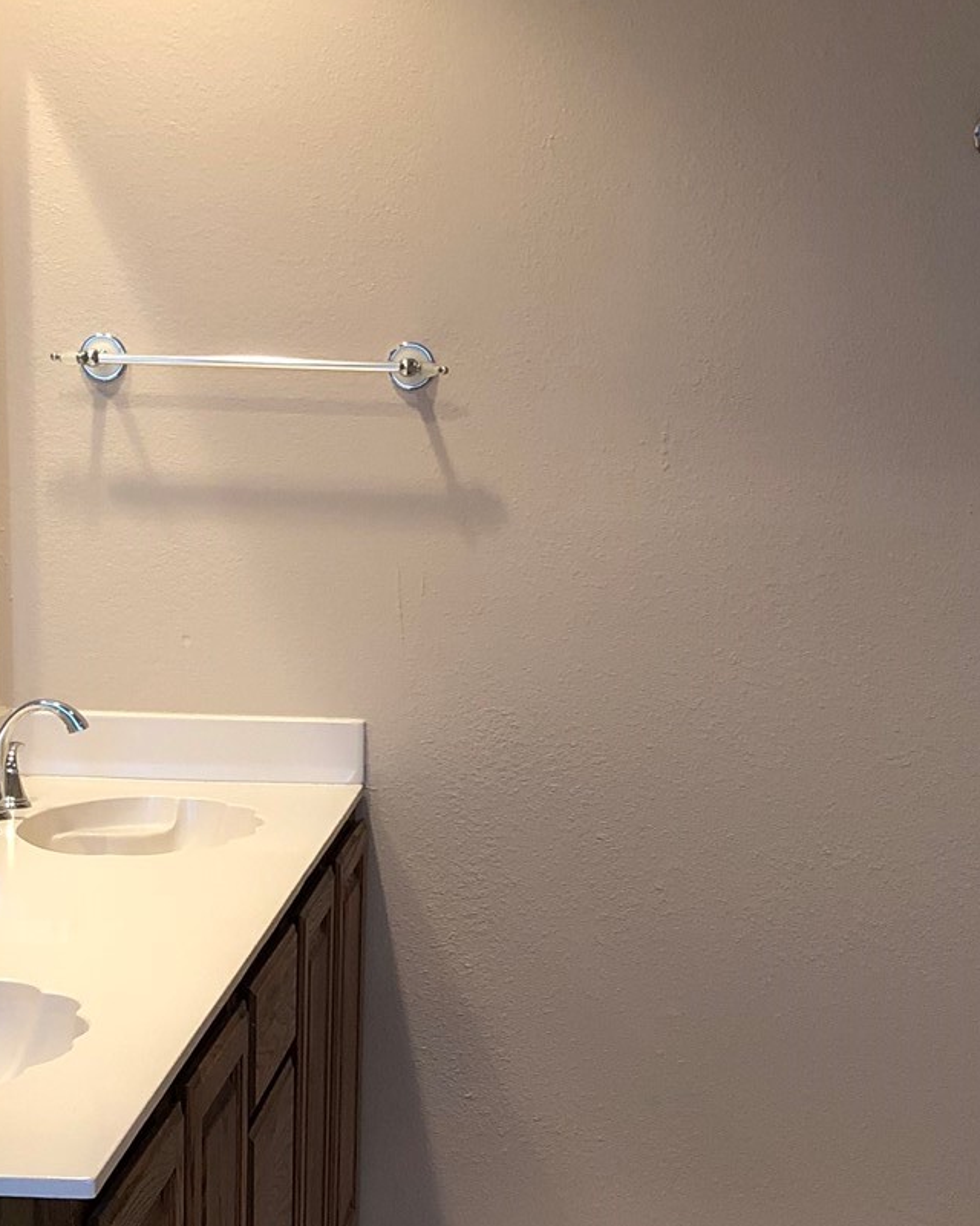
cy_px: 795
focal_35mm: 70
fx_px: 2538
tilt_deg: -9.4
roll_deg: -1.0
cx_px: 568
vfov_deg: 27.0
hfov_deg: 21.8
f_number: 1.8
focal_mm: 3.99
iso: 40
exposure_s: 1/17
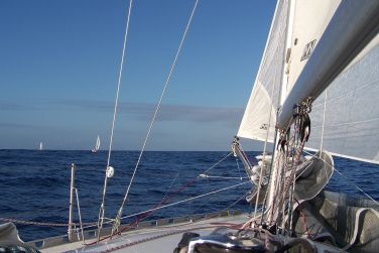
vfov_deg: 31.8
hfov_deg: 46.4
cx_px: 186
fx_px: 442
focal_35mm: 42
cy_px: 103
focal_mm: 6.3
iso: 64
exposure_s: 1/800
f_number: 4
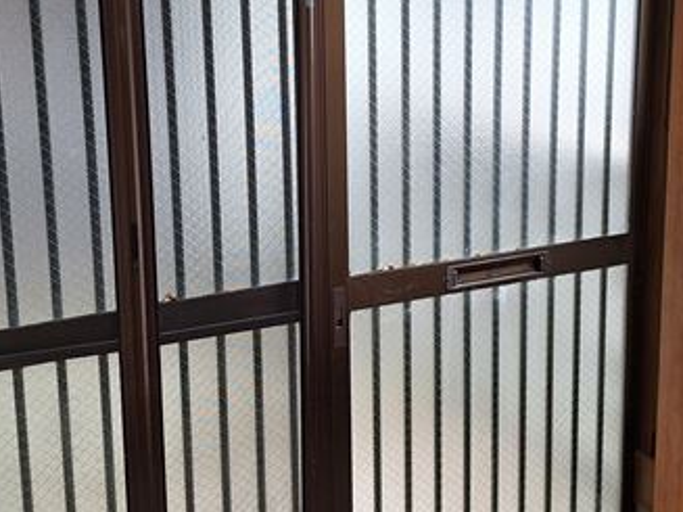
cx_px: 366
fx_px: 888
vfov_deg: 31.8
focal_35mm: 45
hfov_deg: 42.1
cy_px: 148
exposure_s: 1/120
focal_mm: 5.54
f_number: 1.8
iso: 64
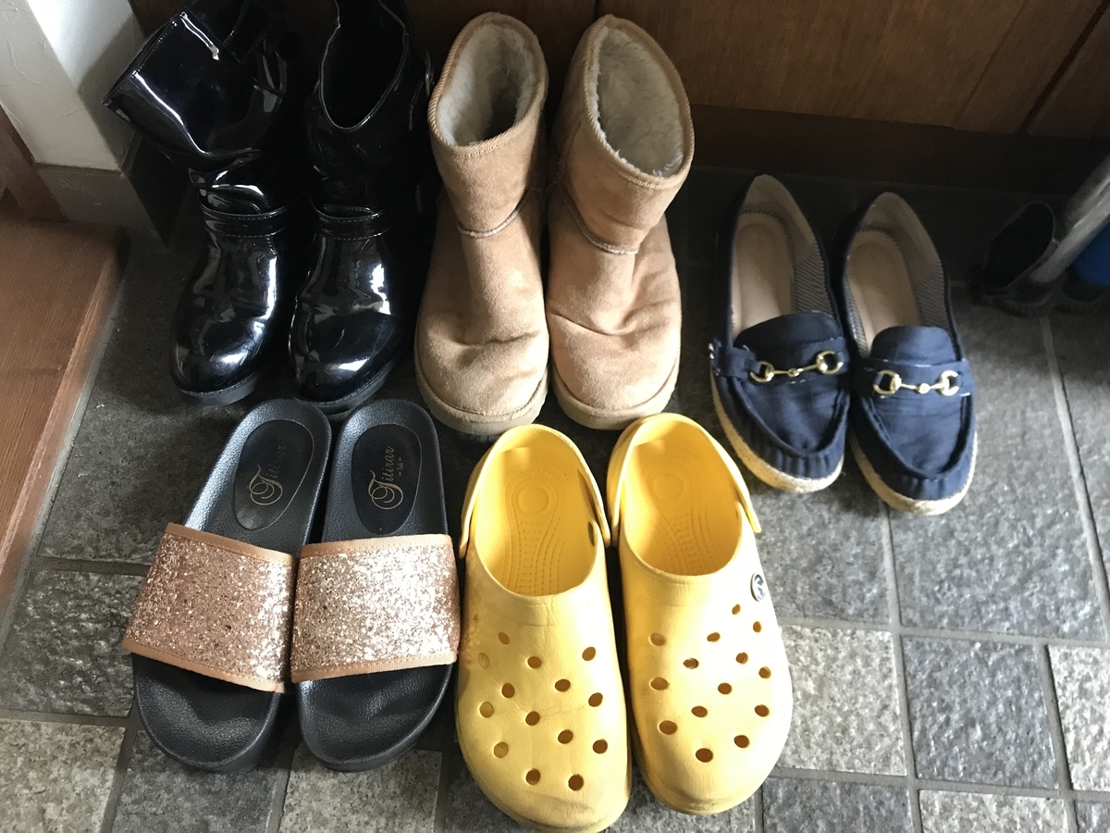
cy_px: 416
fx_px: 898
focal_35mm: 28
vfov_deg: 49.7
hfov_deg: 63.4
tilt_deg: -61.9
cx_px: 555
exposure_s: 1/14
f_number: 1.8
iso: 100
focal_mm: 3.99
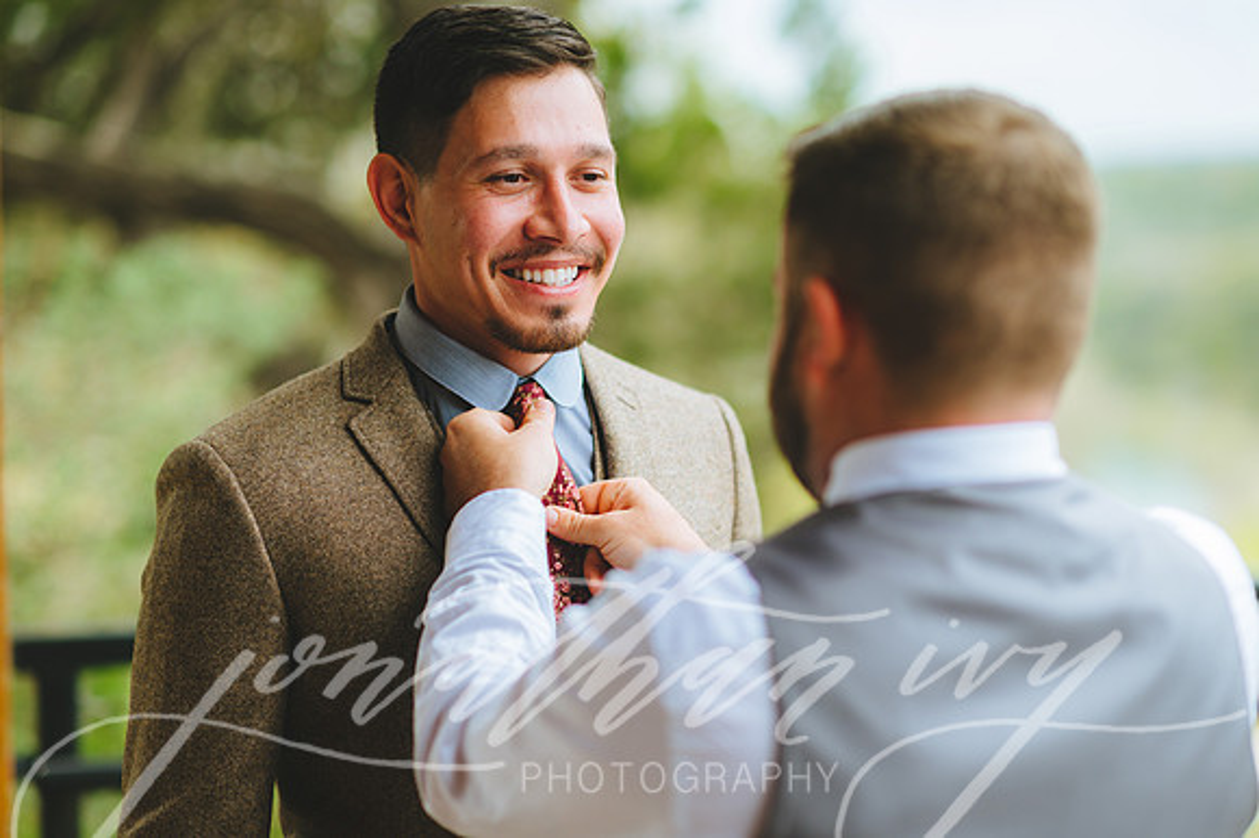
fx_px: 2971
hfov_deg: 23.9
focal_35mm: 85
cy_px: 419
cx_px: 630
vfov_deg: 16.1
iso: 200
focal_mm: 85
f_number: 2
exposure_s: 1/1000
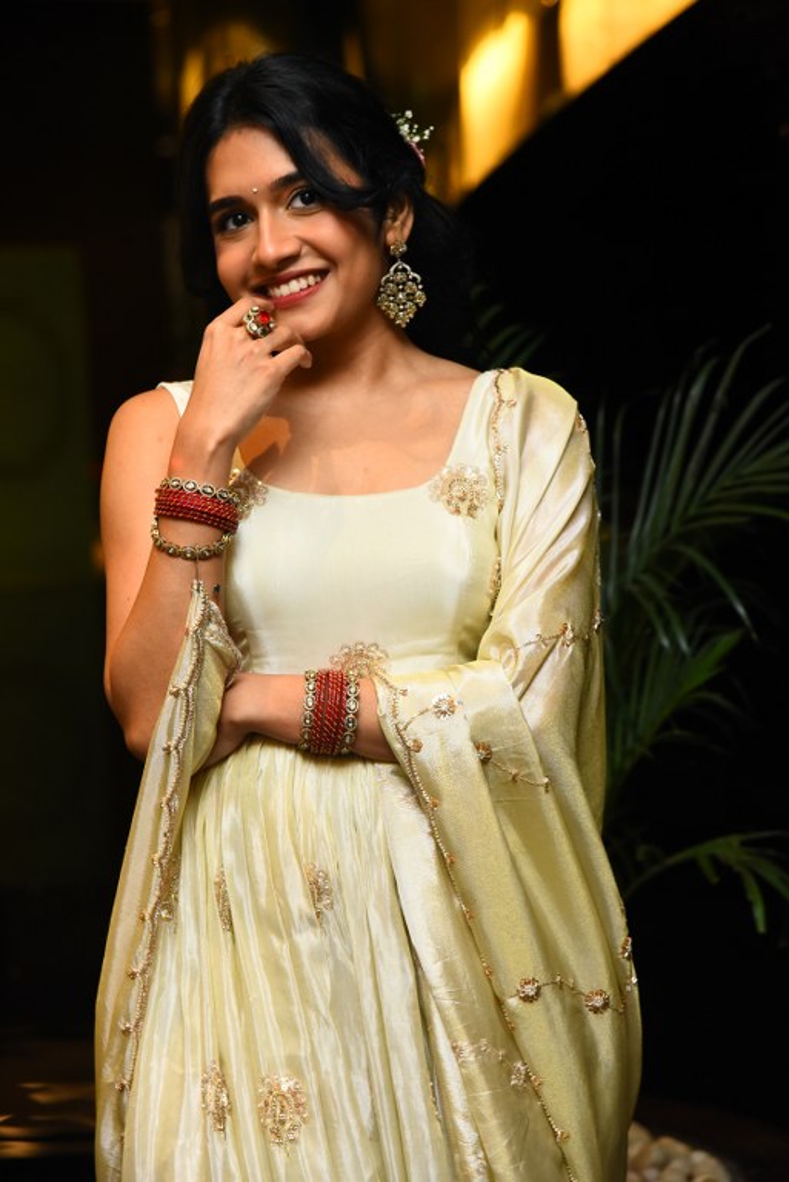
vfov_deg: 19.4
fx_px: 3447
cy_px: 591
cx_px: 394
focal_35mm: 105
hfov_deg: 13.1
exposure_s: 1/125
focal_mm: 105
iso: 3200
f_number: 4.5
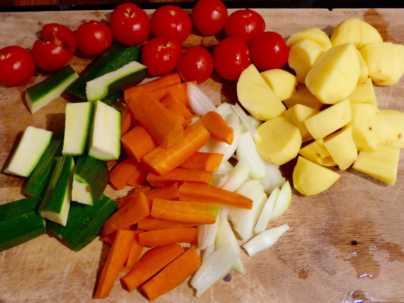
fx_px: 490
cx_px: 202
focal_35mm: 42
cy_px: 152
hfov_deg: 44.8
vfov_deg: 34.3
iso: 400
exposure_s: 1/13
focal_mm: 7.3
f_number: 3.1
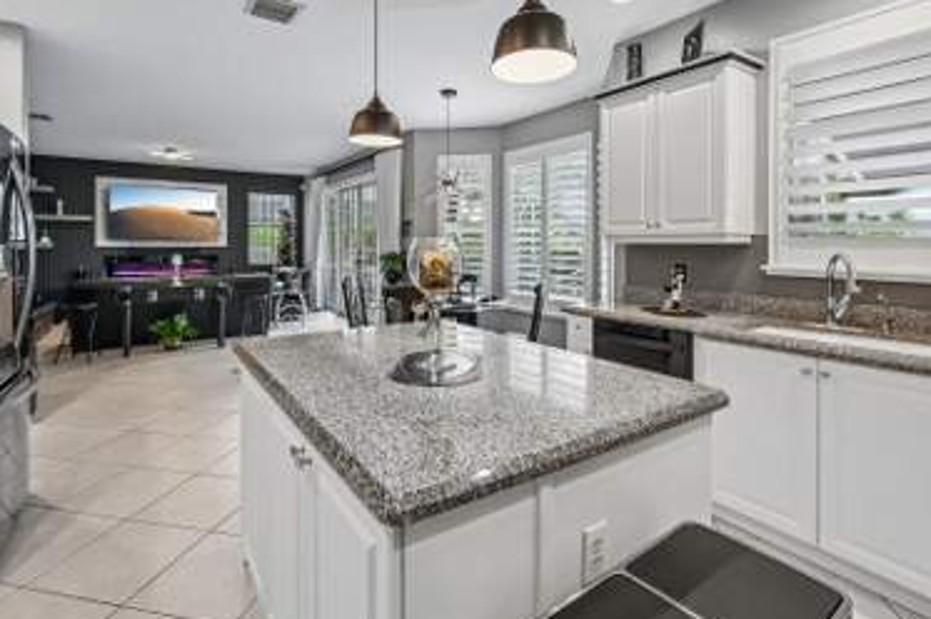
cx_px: 457
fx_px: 465
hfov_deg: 90.0
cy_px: 253
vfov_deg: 66.8
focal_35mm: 18
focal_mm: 14
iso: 2500
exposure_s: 1/200
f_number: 8
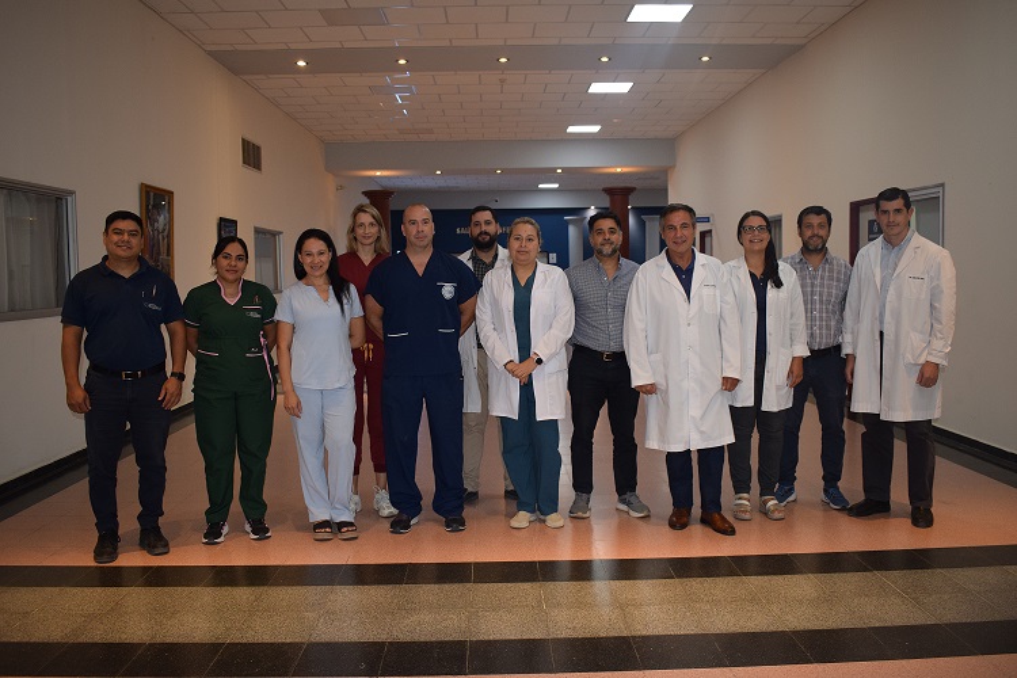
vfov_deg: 41.7
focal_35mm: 32
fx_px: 890
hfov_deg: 59.5
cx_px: 508
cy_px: 339
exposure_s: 1/60
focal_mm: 21
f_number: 4
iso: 800
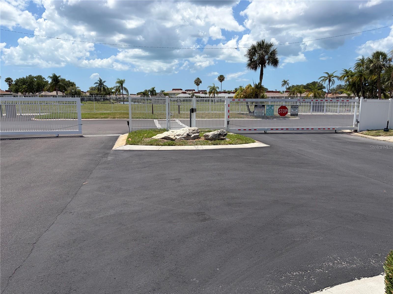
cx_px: 196
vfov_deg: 53.1
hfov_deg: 67.3
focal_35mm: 26
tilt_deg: -8.7
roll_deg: -0.2
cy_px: 147
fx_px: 295
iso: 64
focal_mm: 5.96
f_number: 1.6
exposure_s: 1/6993
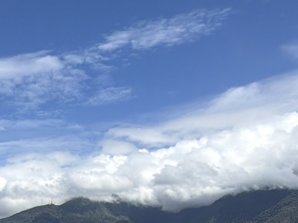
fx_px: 577
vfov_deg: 19.8
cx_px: -17
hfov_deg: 27.0
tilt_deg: -2.7
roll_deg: -0.6
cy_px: 308
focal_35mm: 67
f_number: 2.2
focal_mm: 2.22
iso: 20
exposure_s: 1/970
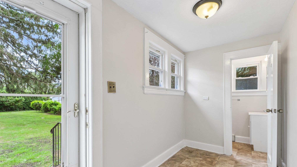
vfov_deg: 63.5
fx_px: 134
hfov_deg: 95.9
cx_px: 148
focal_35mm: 17
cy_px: 98
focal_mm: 16
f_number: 9
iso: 200
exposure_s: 1/25
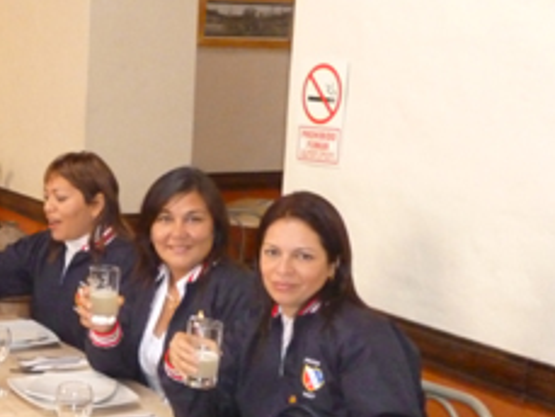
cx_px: -24
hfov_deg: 27.4
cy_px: 285
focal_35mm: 66
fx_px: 1059
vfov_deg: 22.2
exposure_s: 1/60
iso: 800
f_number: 3.1
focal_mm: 5
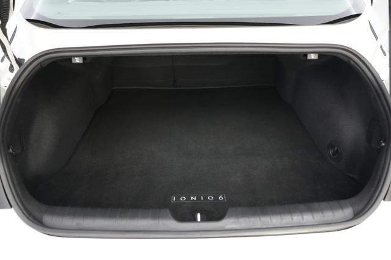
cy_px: 130
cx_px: 196
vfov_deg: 46.4
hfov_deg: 65.5
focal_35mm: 28
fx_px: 304
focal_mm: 28
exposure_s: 1/160
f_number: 2.8
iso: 10000
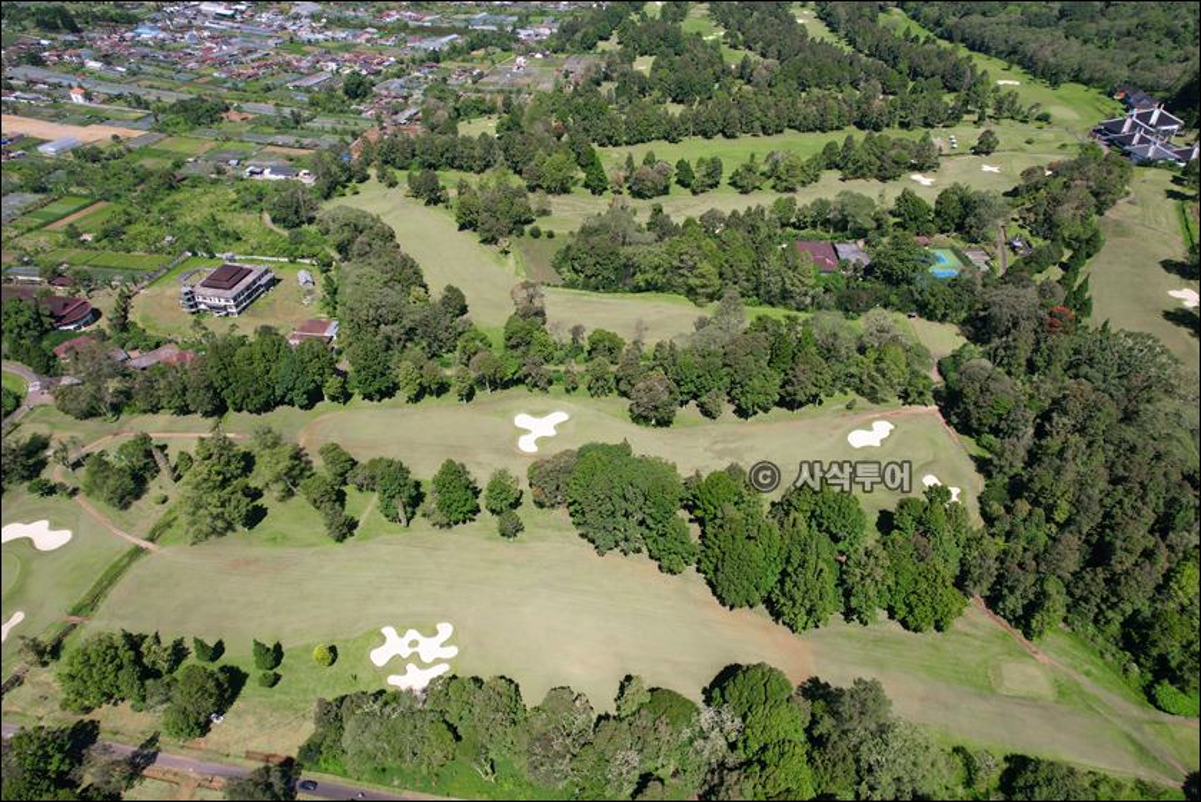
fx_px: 734
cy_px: 401
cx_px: 600
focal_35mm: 22
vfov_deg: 57.3
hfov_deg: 78.6
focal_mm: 8.38
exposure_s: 1/1500
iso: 100
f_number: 2.8
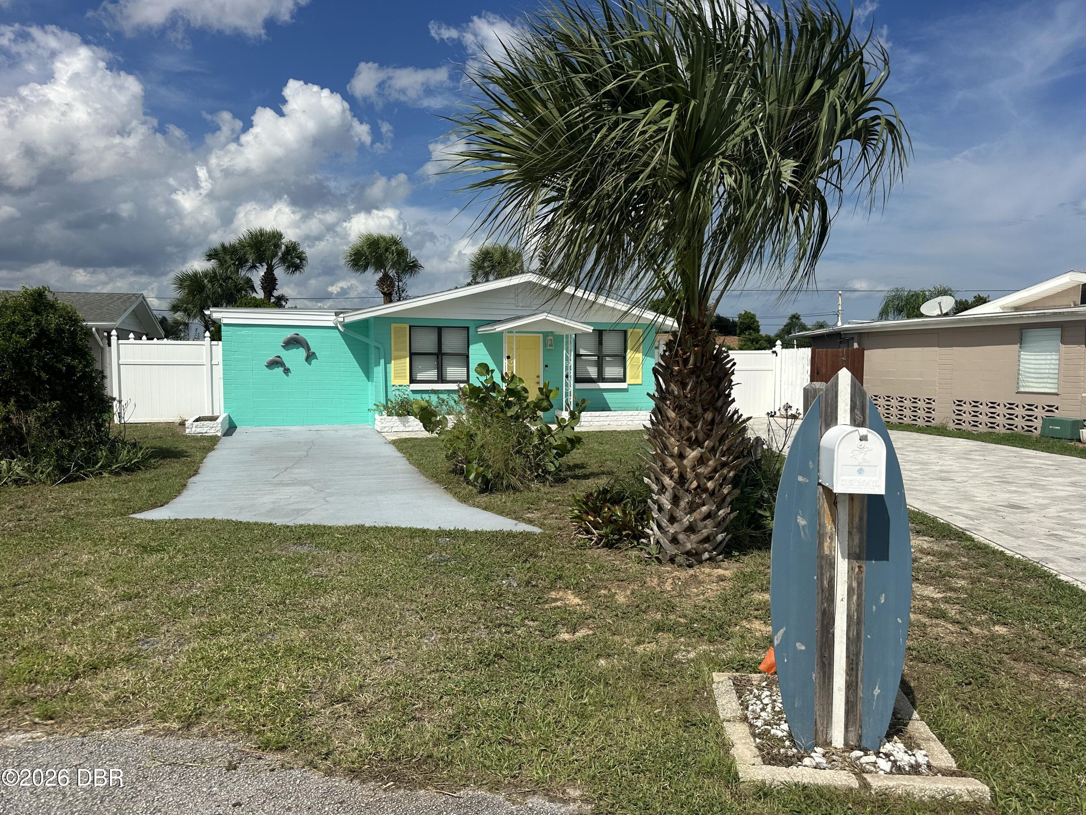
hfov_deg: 71.6
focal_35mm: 24
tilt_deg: -3.8
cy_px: 408
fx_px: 753
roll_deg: -0.9
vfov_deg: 56.8
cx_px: 543
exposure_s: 1/9709
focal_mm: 6.86
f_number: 1.78
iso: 80
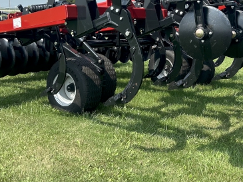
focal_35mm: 57
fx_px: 400
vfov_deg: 25.1
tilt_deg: -2.5
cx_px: 158
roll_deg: -0.2
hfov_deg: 33.5
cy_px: 27
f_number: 1.5
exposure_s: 1/3165
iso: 50
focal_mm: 5.7
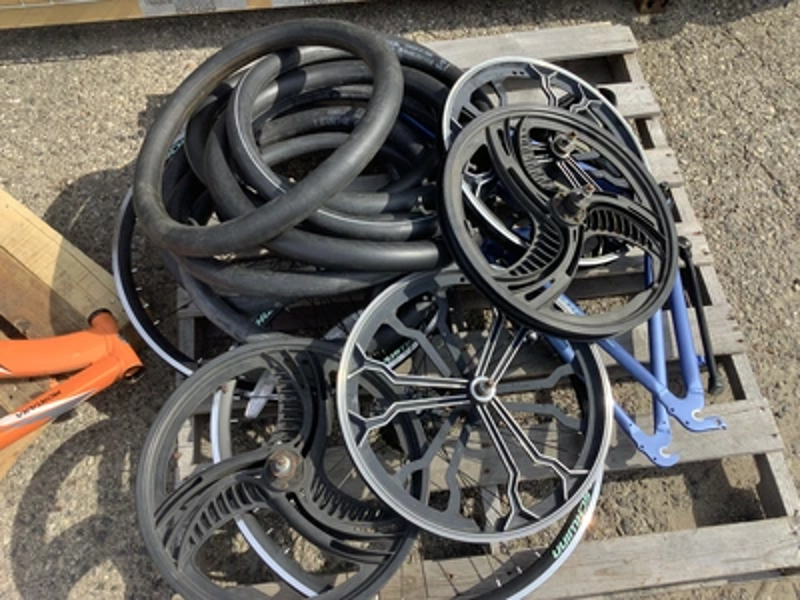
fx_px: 716
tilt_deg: -60.6
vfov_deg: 45.4
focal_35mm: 31
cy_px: 300
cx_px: 400
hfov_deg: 58.4
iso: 25
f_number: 2.4
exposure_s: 1/617
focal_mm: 3.3
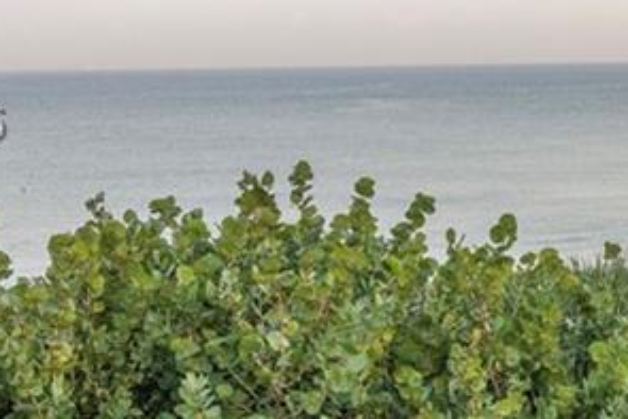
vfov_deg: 10.5
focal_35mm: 130
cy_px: 125
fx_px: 2269
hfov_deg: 14.3
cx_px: 1045
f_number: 8
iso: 500
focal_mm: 24
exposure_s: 1/30
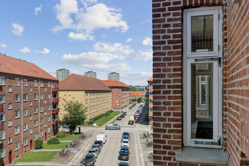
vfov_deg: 30.4
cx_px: 93
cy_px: 101
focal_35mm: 44
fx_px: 304
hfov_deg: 44.1
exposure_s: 1/750
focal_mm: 35
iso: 200
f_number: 8
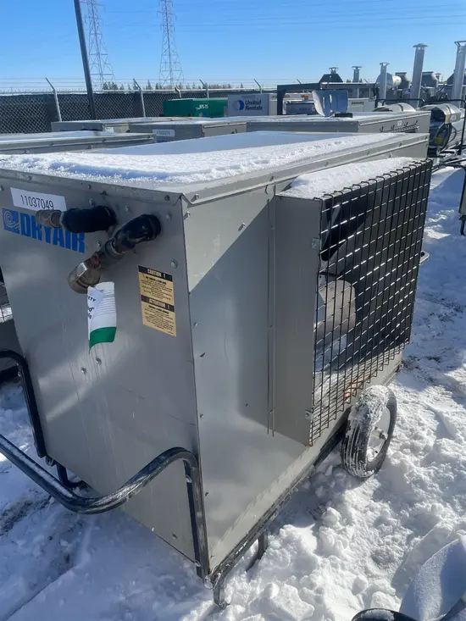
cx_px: 233
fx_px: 467
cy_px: 310
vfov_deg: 67.3
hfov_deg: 53.1
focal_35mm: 26
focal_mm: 4.2
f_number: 1.6
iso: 32
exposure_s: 1/4000
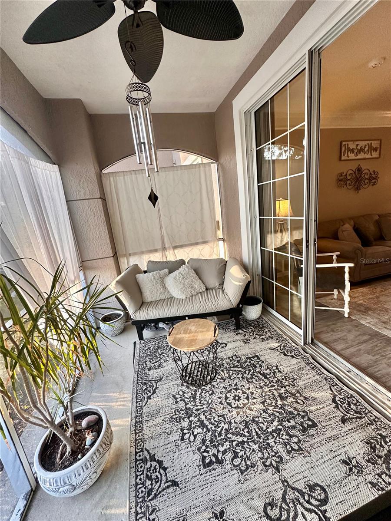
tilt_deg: -13.9
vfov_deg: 102.1
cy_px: 260
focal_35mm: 14
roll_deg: +6.6
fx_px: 211
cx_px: 196
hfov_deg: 85.7
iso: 320
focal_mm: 2.22
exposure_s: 1/120
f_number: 2.2
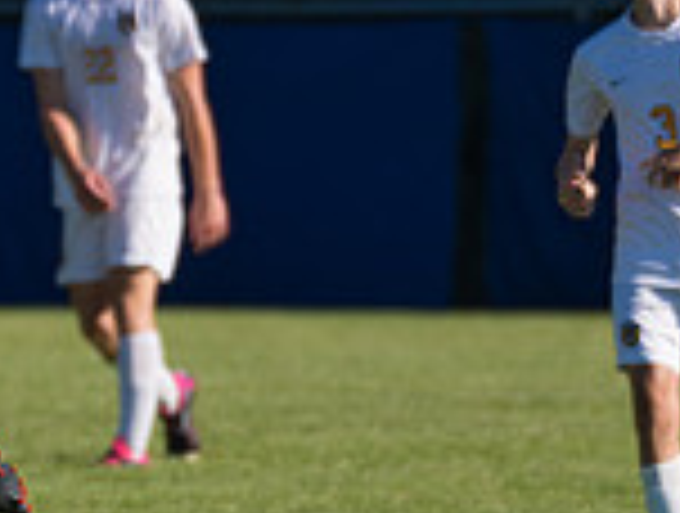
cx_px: -266
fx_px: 22487
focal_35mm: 1142
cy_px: 182
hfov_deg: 1.7
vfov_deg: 1.3
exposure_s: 1/2000
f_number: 5.6
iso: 320
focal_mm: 310
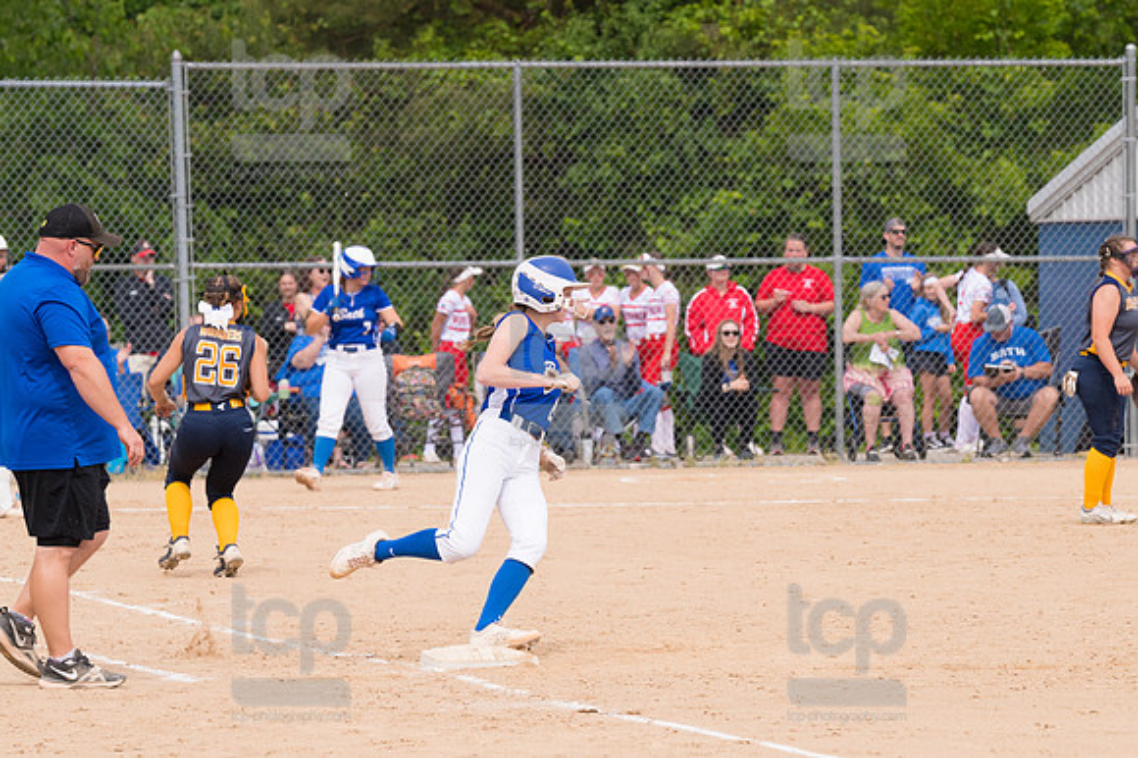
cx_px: 569
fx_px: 7582
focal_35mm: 240
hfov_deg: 8.6
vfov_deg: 5.7
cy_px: 379
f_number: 5.6
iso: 320
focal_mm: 160
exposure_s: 1/1600
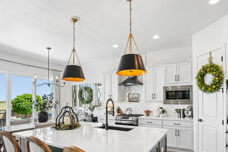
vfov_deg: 60.5
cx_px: 122
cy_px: 101
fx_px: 127
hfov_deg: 83.8
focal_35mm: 20
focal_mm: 10
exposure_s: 1/40
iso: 400
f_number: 8
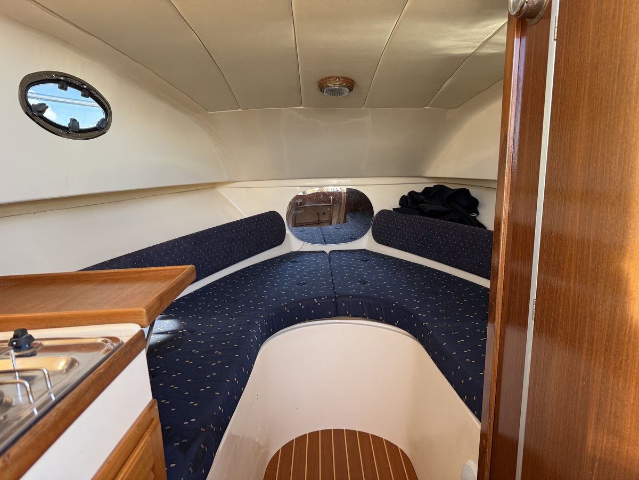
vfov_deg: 56.8
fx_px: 443
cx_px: 320
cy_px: 240
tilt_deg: -6.7
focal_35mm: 24
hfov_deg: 71.6
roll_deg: -0.8
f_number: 1.78
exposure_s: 1/121
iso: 160
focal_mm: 6.76
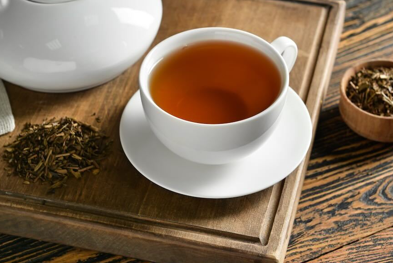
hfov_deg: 21.0
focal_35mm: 97
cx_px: 226
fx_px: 1059
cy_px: 115
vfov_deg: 14.1
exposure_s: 1/160
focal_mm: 70
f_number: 7.1
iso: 250
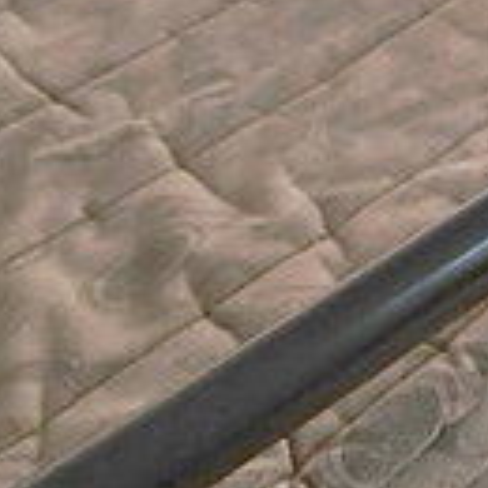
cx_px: 1496
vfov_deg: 11.7
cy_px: -920
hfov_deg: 11.0
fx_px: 1499
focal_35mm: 94
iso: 100
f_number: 2.2
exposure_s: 1/100
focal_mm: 2.2
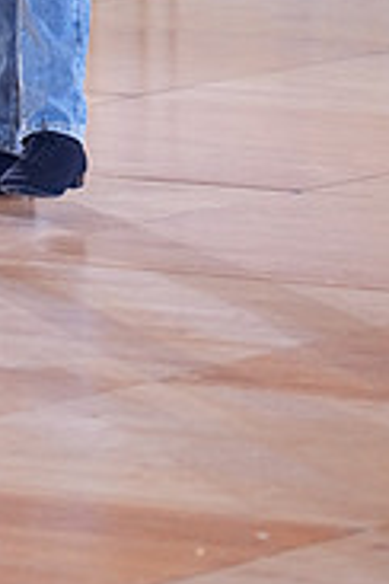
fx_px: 9351
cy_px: -322
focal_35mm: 577
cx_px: -81
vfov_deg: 3.6
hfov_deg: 2.4
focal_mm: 182
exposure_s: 1/500
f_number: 2.8
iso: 2500
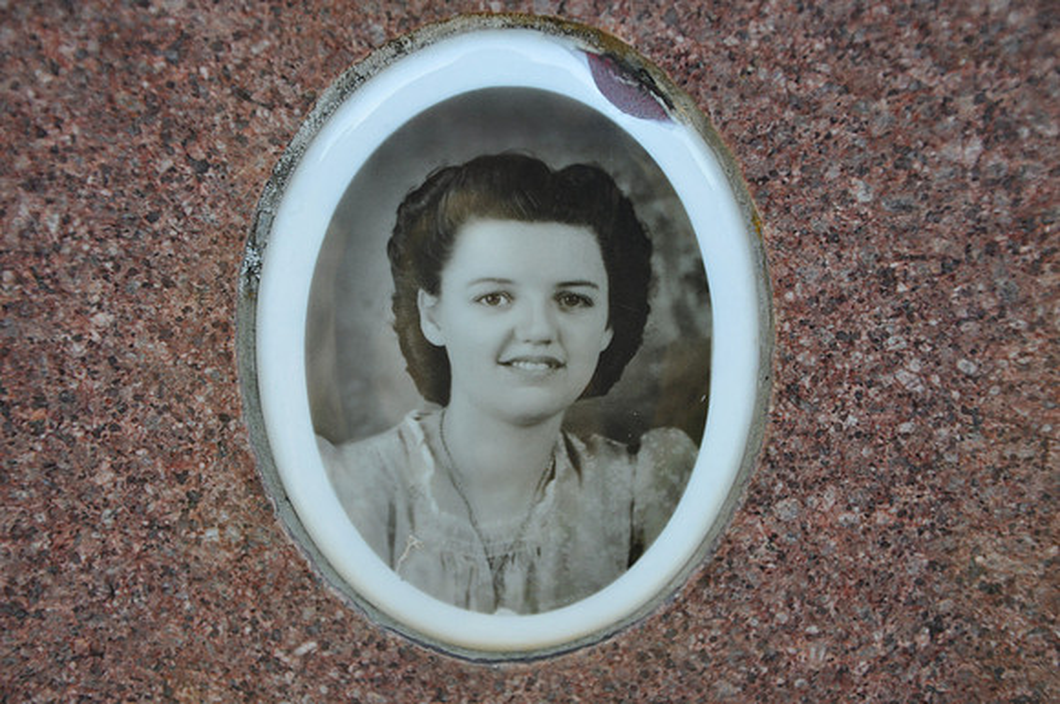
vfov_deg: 15.7
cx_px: 530
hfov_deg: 23.4
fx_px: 2558
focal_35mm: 87
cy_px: 352
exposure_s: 1/80
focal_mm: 58
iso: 400
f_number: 5
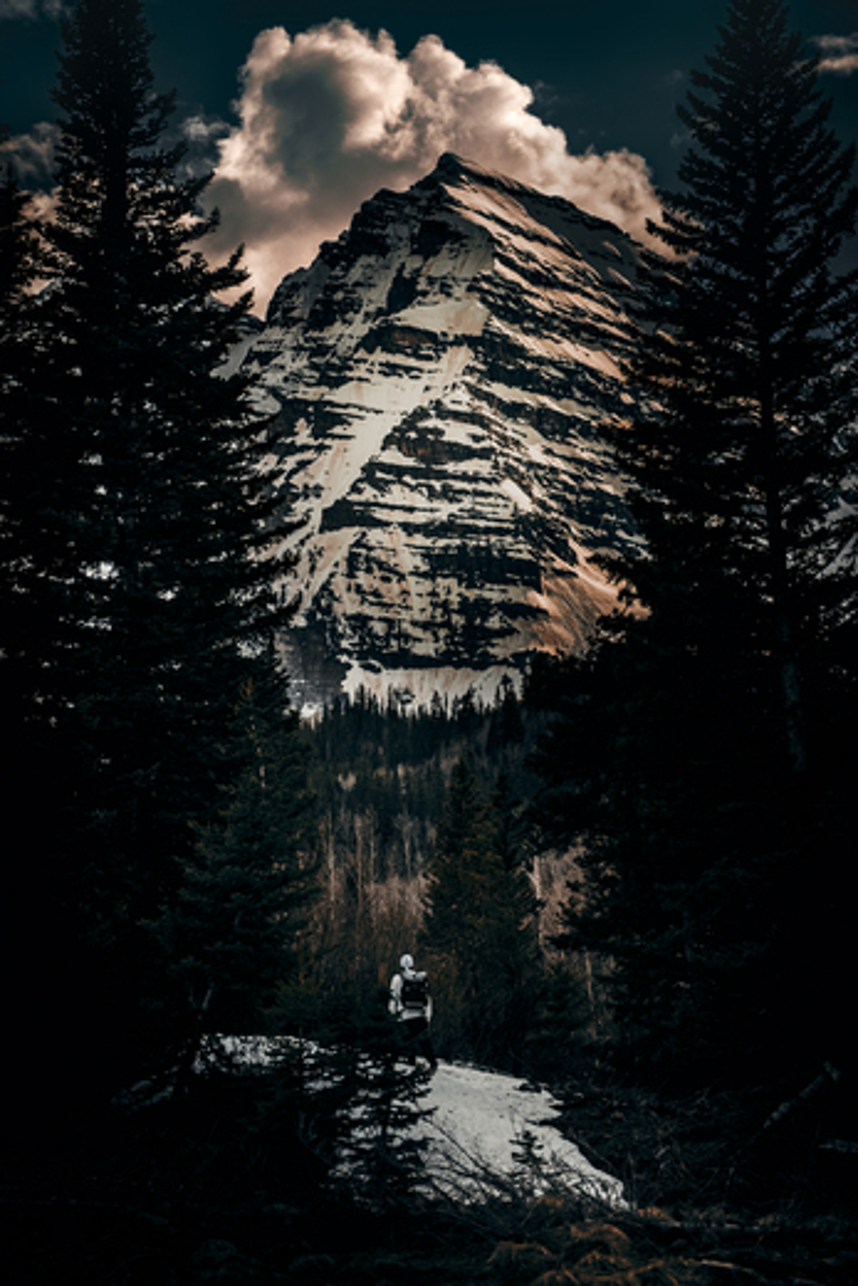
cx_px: 429
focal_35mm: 102
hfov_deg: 13.4
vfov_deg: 20.0
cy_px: 643
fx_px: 3644
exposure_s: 1/500
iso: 160
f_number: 2.8
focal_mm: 68
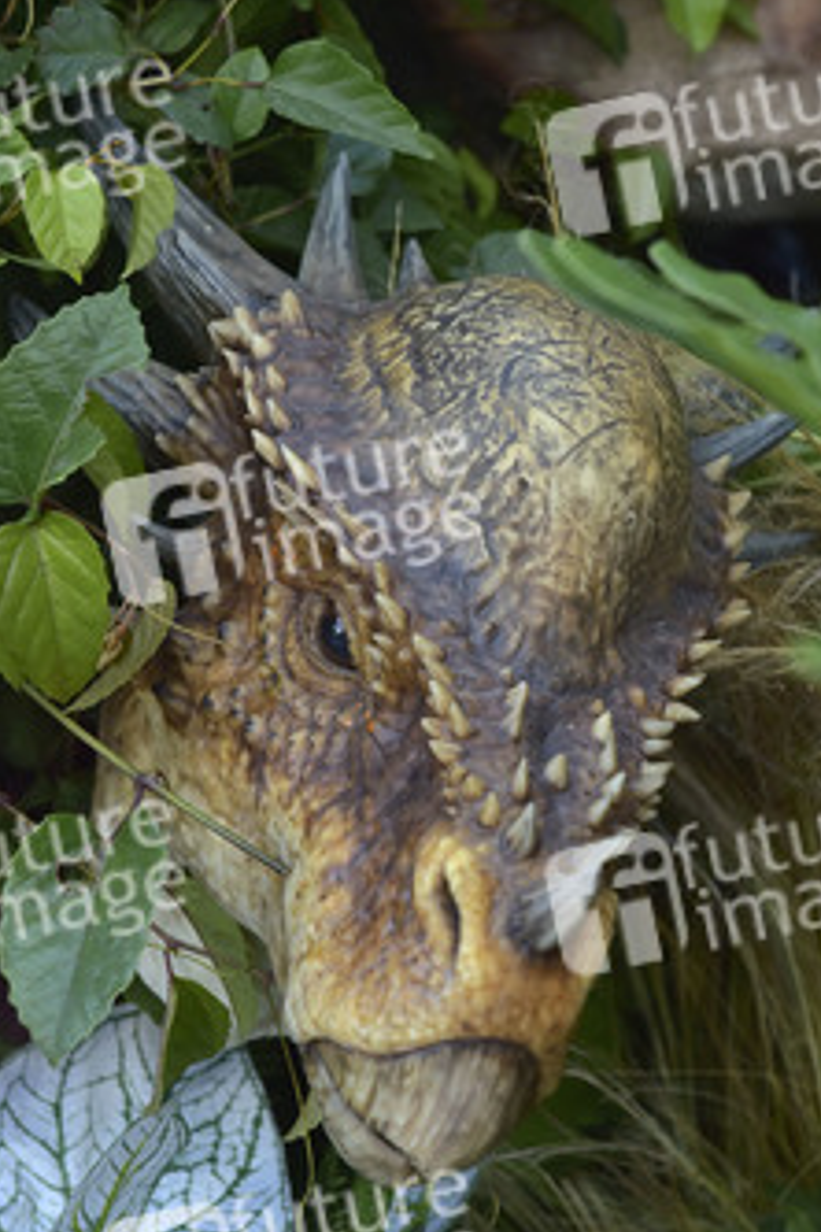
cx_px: 401
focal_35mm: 84
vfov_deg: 24.2
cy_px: 703
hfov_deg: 16.3
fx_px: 2873
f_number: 6.3
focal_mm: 70
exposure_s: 1/320
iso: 320
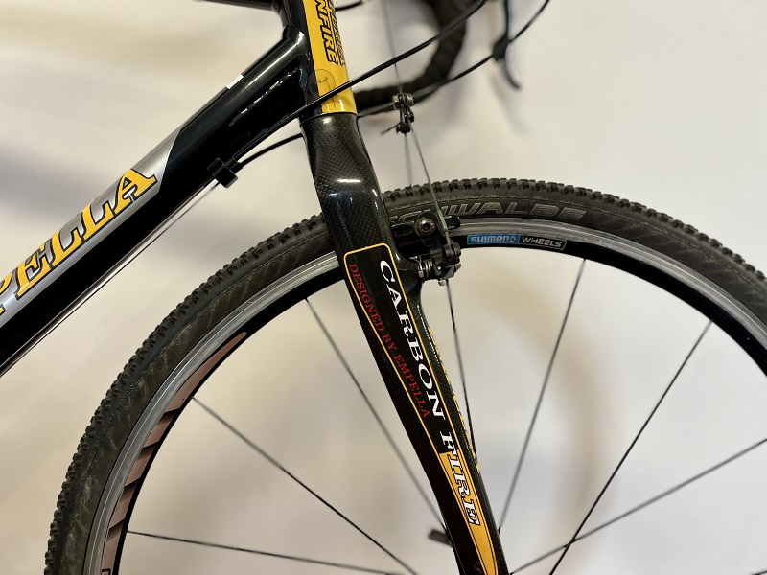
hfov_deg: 67.3
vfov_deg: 53.1
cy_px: 288
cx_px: 384
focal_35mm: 26
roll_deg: -6.8
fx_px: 576
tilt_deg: -11.8
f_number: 1.6
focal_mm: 5.1
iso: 100
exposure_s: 1/50
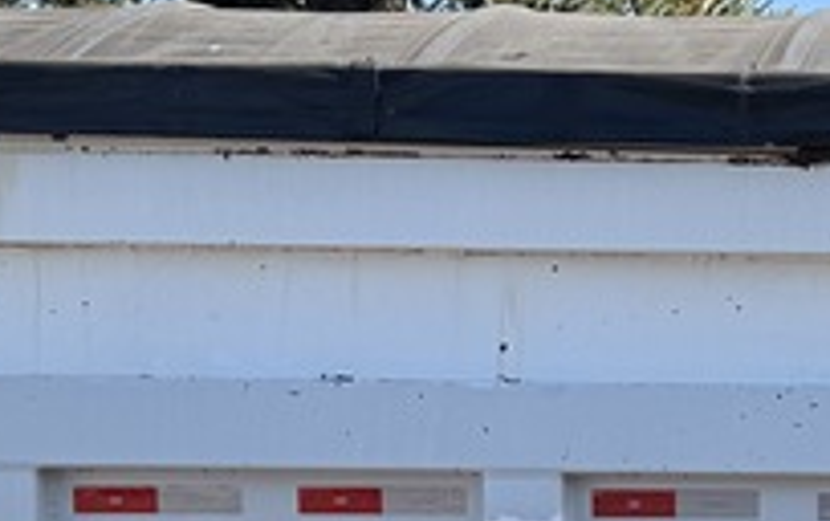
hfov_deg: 13.9
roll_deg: +1.0
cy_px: 631
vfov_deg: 9.1
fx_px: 3216
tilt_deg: +0.3
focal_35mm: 142
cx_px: 1214
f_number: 1.78
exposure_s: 1/2299
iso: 80
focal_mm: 6.76
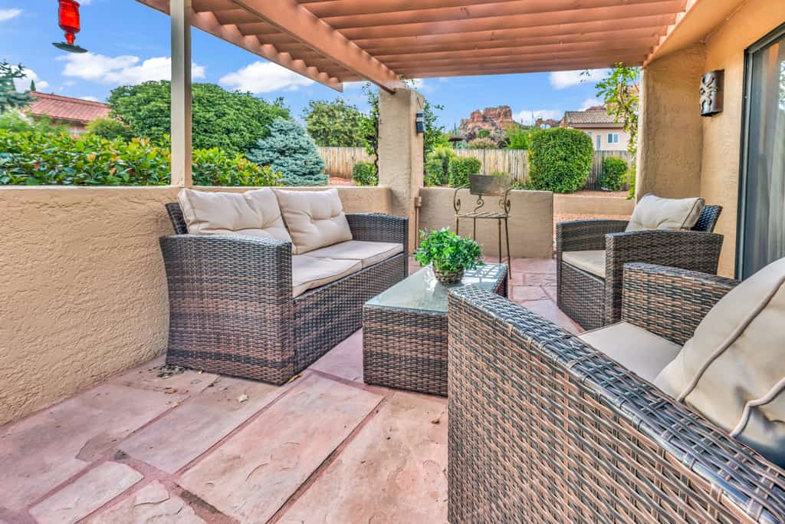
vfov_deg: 81.2
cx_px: 392
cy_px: 262
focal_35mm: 14
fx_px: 305
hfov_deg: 104.2
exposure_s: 1/6
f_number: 10
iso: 100
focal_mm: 14
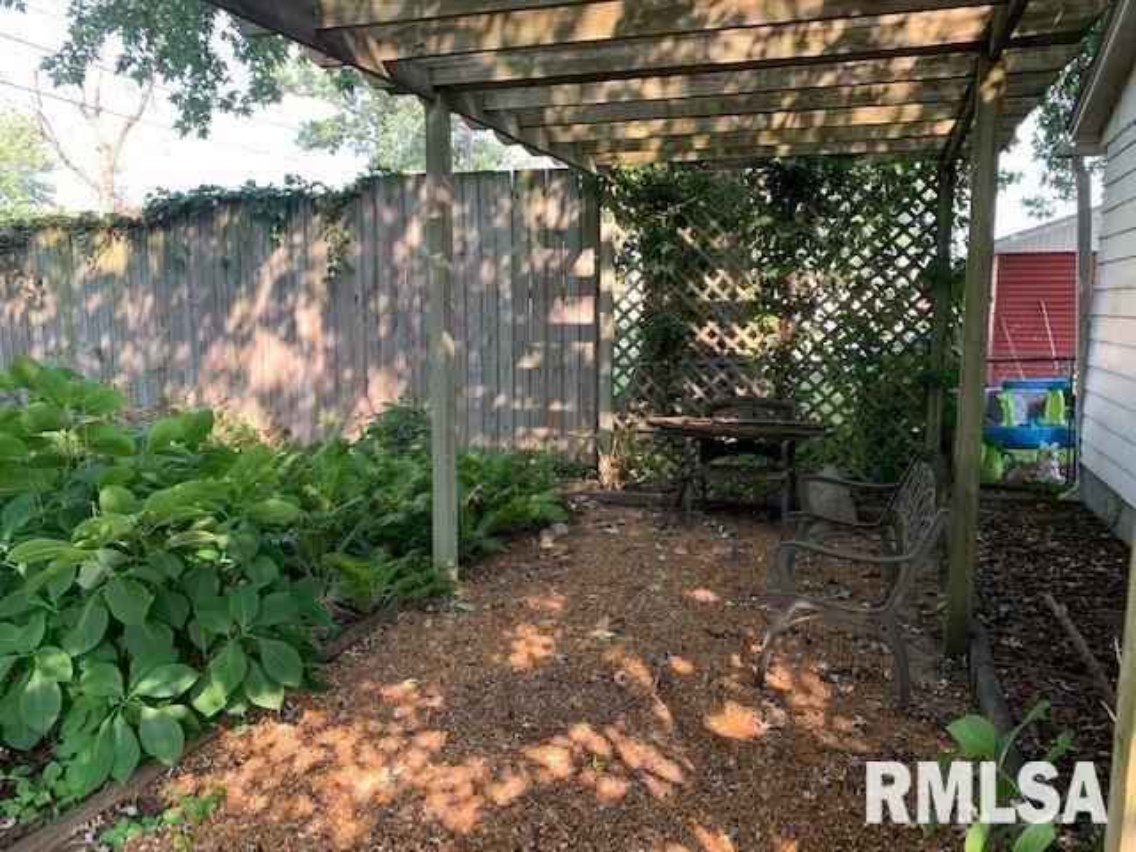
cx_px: 568
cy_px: 426
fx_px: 853
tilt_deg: -5.2
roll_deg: -1.3
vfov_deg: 53.1
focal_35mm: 26
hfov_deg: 67.3
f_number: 1.8
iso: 50
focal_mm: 4.25
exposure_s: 1/121
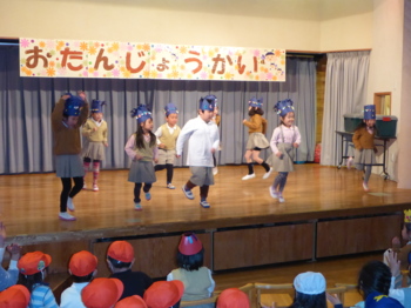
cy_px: 154
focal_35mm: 44
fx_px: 522
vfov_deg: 32.8
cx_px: 206
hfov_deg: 43.0
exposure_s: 1/60
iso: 800
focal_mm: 7.8
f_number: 4.3
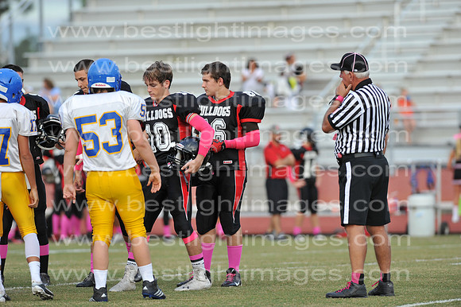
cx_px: 230
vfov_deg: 4.6
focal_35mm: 300
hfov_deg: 6.9
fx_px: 3839
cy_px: 154
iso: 1000
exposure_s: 1/2000
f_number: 4
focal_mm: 300
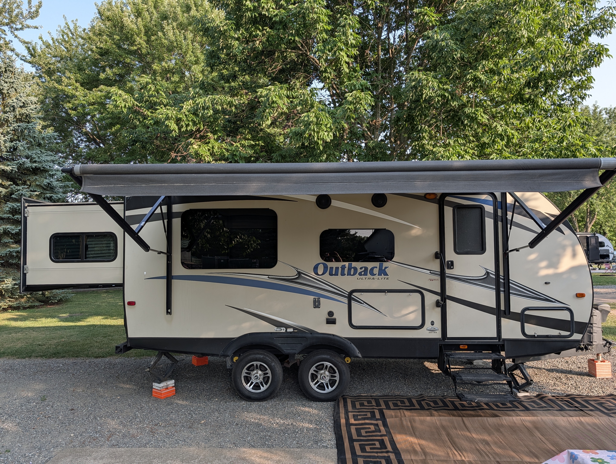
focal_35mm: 24
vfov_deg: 56.9
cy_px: 232
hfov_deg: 71.5
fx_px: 428
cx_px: 308
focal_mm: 6.9
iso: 26
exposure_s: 1/329
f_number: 1.68
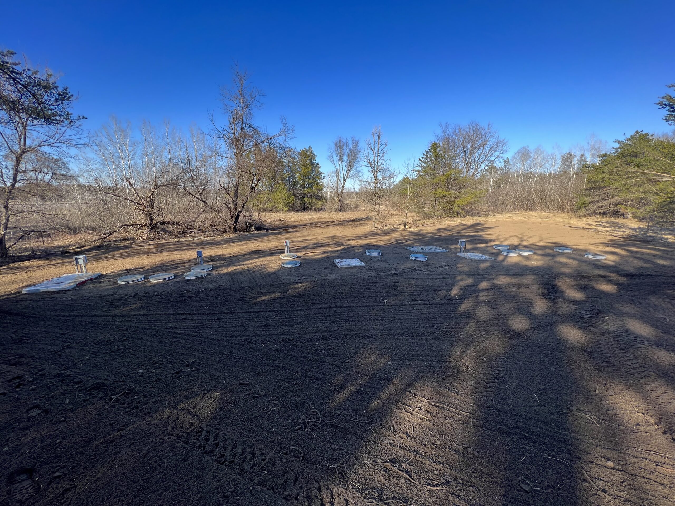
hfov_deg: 106.2
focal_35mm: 13
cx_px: 338
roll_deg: -2.3
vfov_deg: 89.9
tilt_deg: -9.7
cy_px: 253
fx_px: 253
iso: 32
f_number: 1.8
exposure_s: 1/435
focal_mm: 1.57
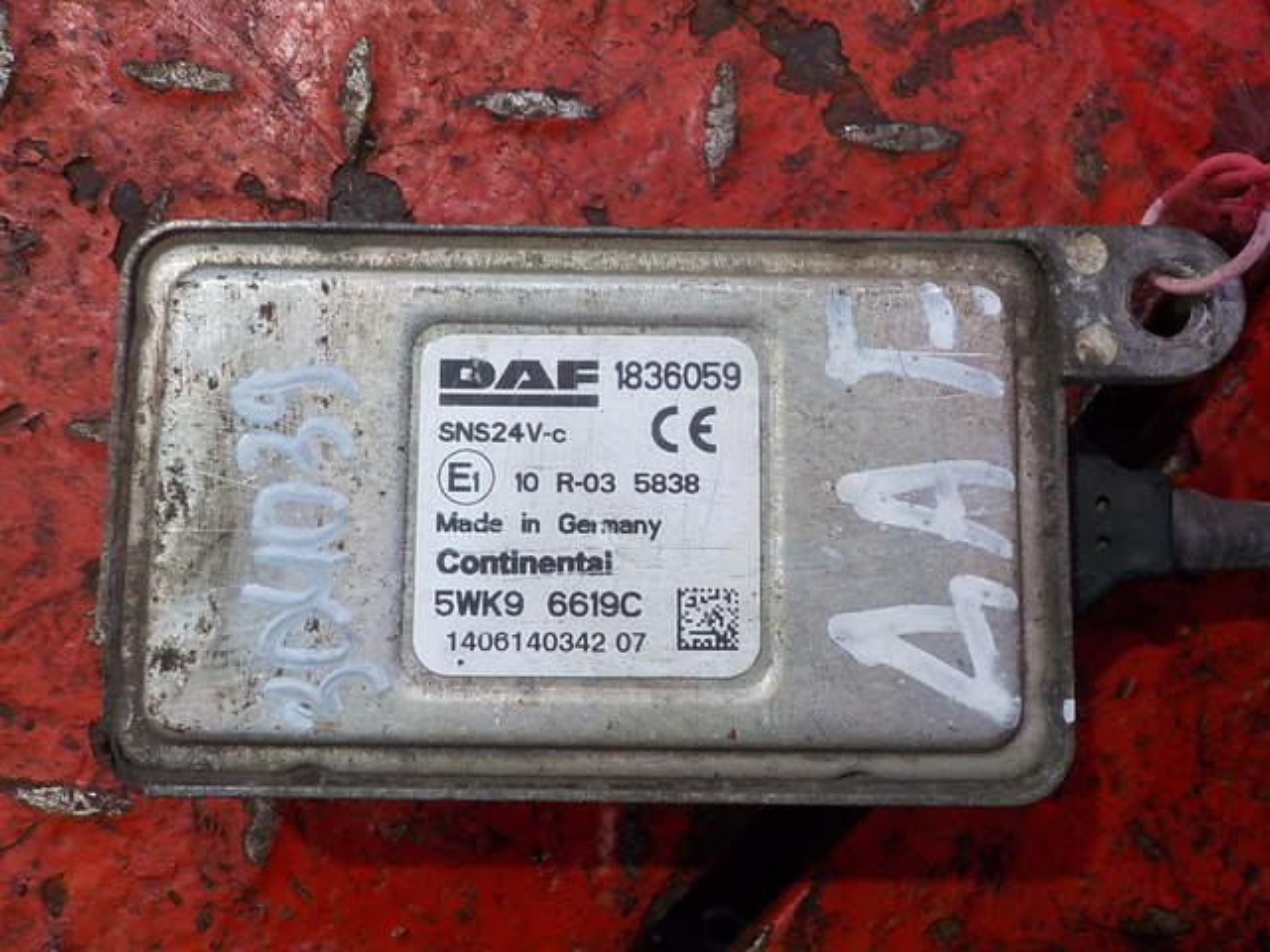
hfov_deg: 60.0
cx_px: 635
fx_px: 1101
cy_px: 476
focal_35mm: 30
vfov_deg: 46.8
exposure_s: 1/30
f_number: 3.3
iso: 200
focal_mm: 4.1
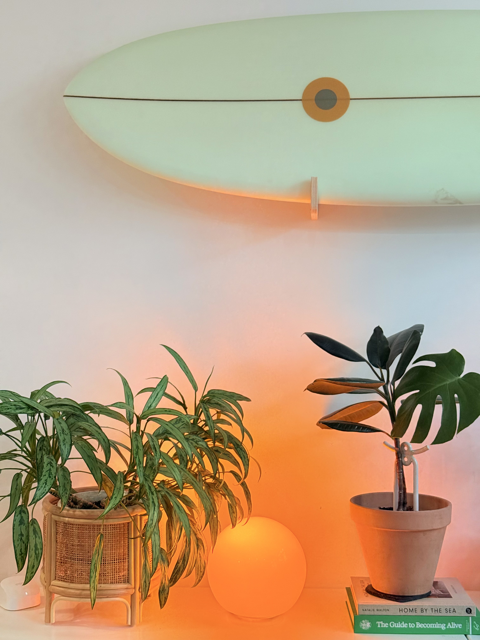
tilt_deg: -1.6
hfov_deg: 30.3
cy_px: 320
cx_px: 240
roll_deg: -0.5
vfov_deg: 39.7
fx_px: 887
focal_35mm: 48
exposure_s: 1/120
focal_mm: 6.76
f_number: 1.78
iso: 125
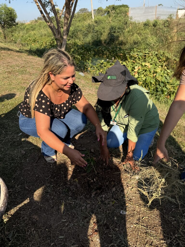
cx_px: 92
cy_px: 124
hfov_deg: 56.8
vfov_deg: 71.6
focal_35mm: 24
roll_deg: +3.2
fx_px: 171
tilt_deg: -29.3
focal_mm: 6.76
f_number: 1.78
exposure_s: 1/2370
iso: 80
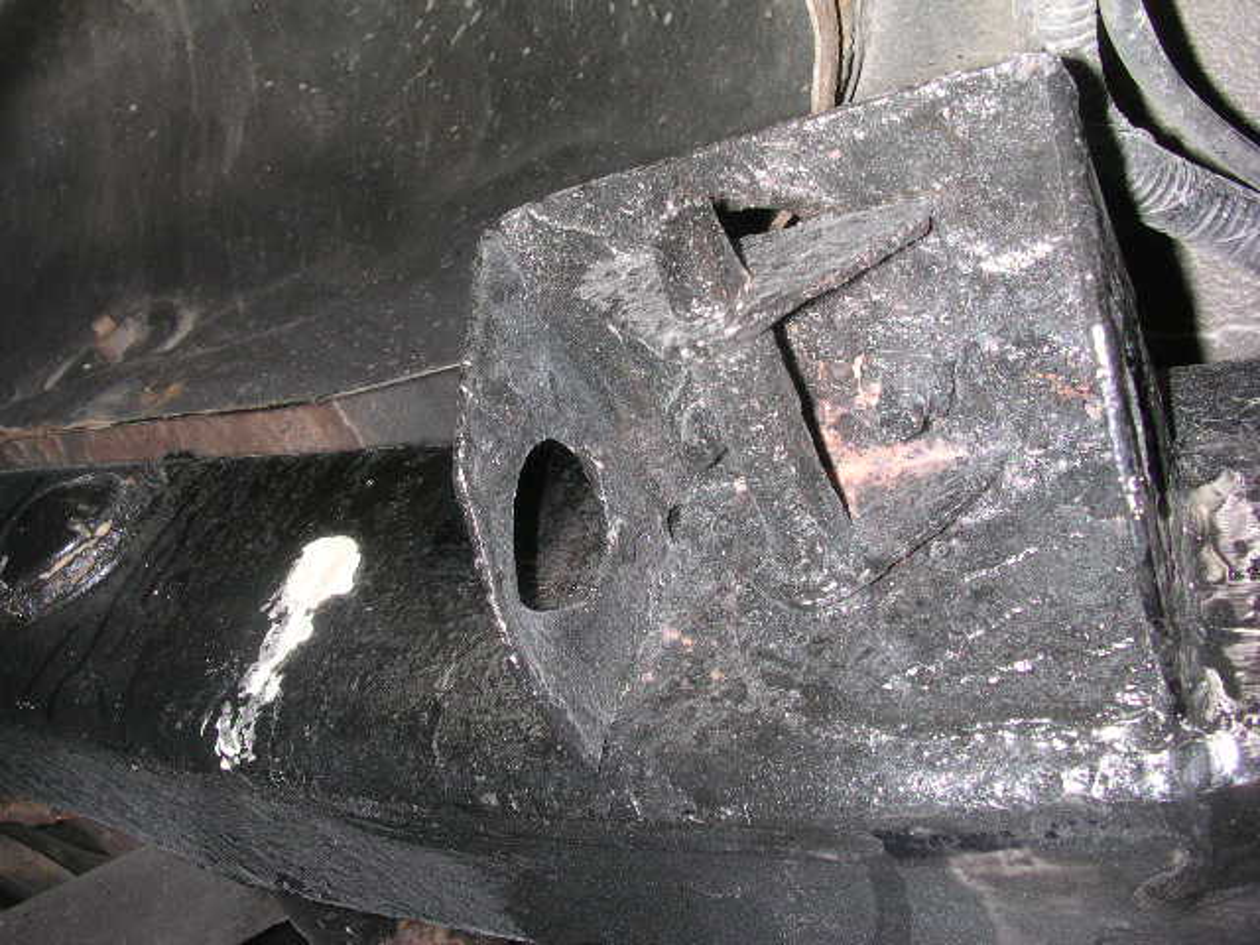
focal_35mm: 37
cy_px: 472
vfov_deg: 38.7
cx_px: 630
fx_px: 1347
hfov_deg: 50.1
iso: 100
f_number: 4.5
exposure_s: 1/60
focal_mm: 5.6
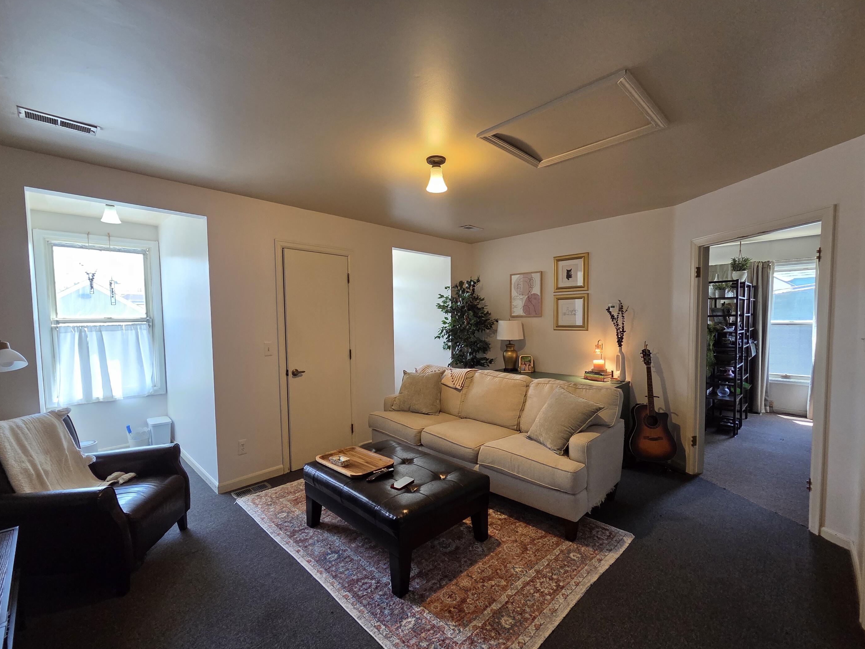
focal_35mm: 14
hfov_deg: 102.1
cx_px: 438
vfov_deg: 85.5
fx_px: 350
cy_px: 346
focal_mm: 2.2
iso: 250
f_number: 2.2
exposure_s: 1/120
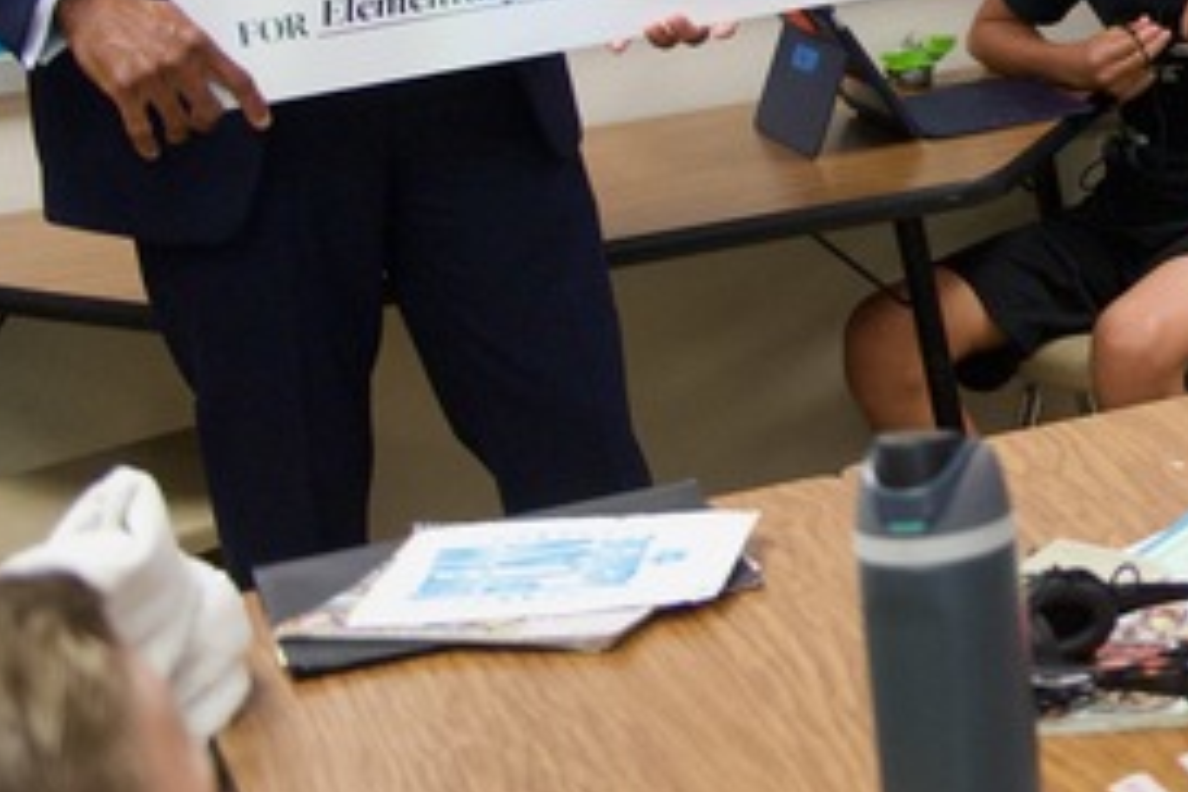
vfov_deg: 11.2
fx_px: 3960
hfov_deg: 15.0
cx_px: 2089
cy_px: -137
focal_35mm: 120
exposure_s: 1/250
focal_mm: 32
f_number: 2.8
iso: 2500
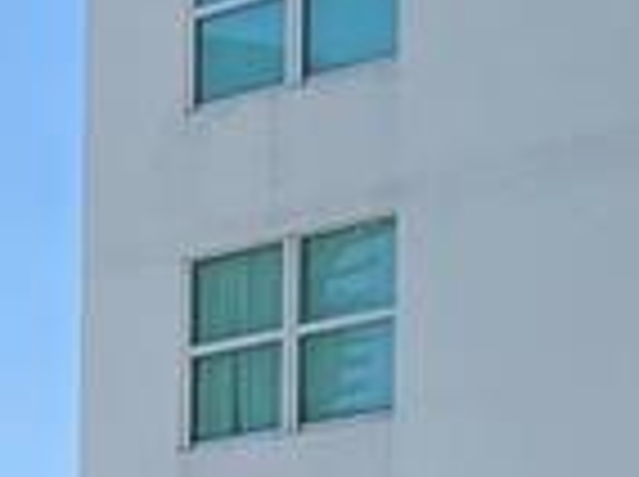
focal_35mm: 220
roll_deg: -0.4
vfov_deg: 6.4
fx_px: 4054
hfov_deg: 7.8
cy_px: 1179
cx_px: -1256
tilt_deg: -0.4
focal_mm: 4.25
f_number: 1.8
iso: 32
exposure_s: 1/1898
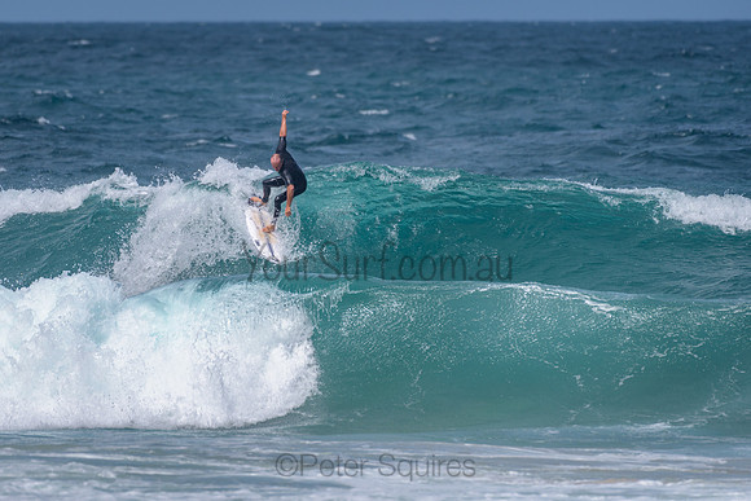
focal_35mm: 613
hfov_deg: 3.4
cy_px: 194
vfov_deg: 2.2
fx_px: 12797
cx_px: 304
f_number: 5.6
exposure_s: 1/2000
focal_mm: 500
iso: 80
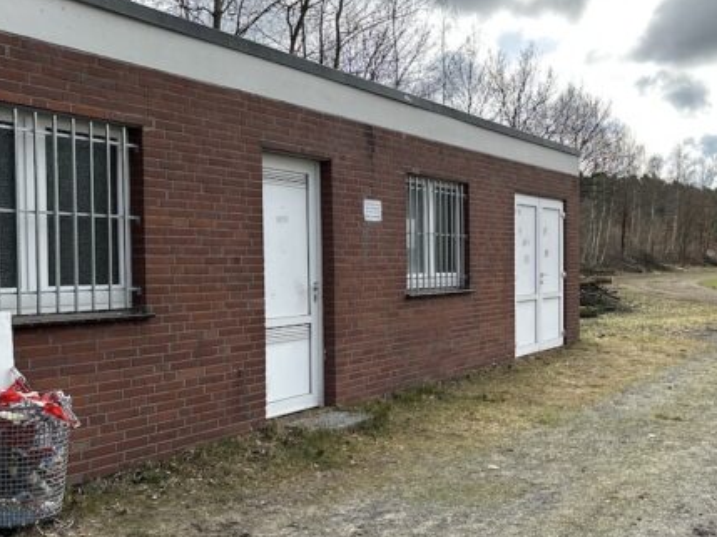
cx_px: 516
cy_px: 286
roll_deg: +0.4
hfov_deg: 42.8
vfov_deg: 33.5
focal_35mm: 43
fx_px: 890
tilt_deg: -1.8
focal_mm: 6.86
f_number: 1.78
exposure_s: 1/1949
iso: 80
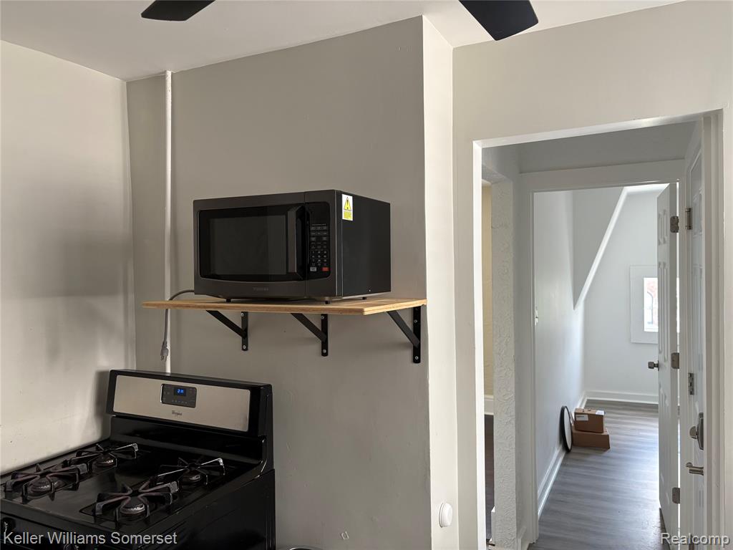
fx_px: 551
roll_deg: +0.7
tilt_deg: -1.5
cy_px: 275
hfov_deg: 67.3
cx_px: 366
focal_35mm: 26
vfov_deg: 53.1
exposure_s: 1/101
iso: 125
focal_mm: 5.96
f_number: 1.6
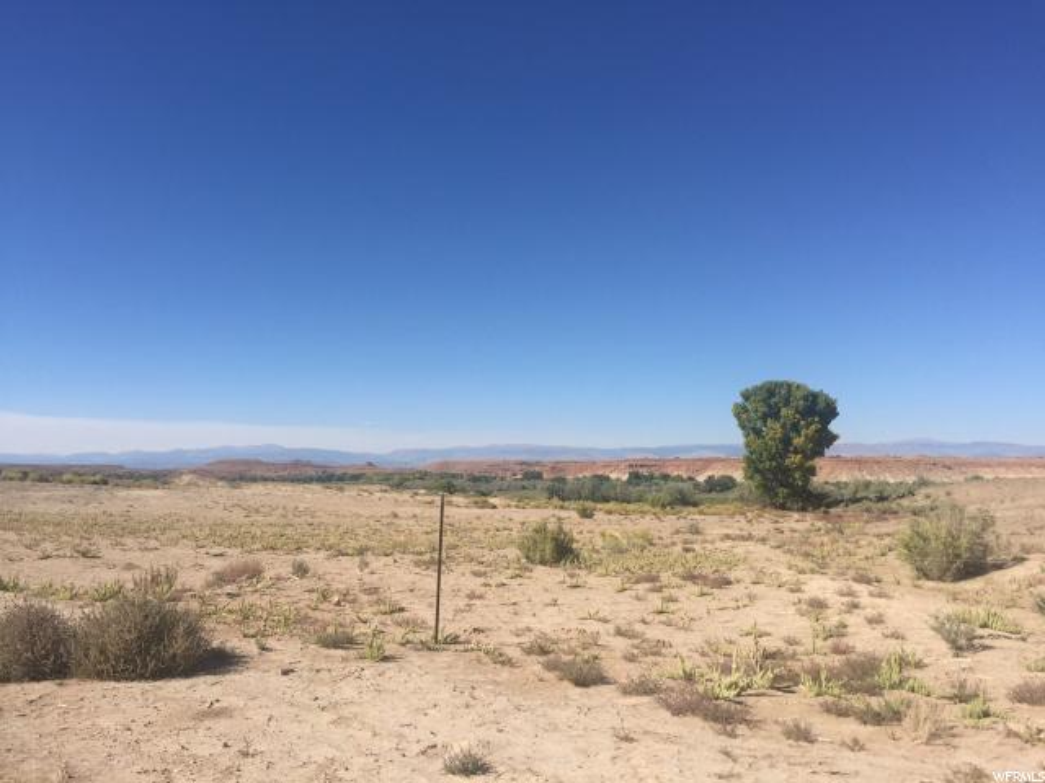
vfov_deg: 48.2
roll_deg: +0.8
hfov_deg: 61.7
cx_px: 522
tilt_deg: +5.8
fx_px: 875
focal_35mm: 29
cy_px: 392
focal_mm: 4.15
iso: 32
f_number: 2.2
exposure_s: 1/2825
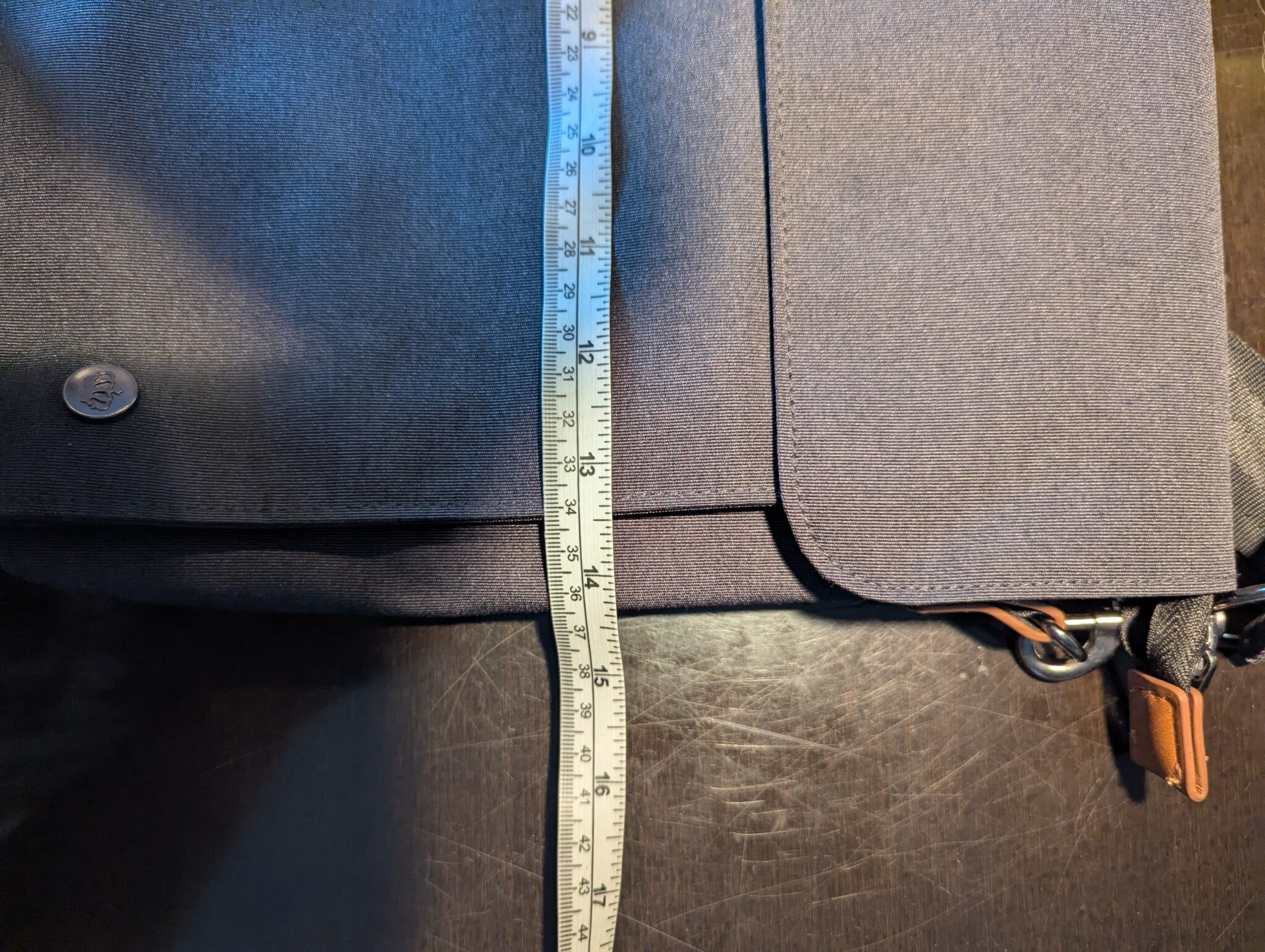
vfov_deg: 56.9
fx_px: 878
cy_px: 476
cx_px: 632
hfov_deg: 71.5
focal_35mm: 24
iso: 508
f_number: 1.85
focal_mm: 6.81
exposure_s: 1/120
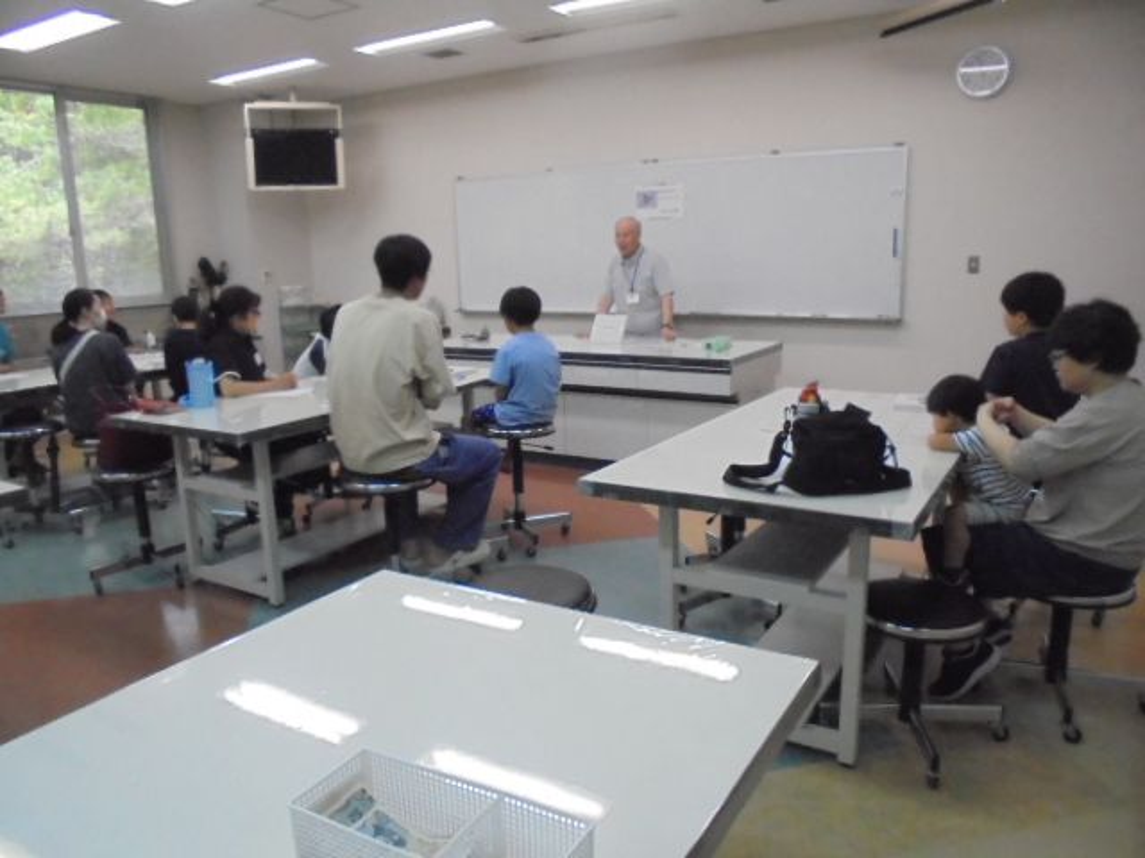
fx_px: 860
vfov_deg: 53.1
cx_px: 572
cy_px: 429
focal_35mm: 26
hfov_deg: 67.3
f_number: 3.5
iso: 800
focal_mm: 4.6
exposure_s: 1/250
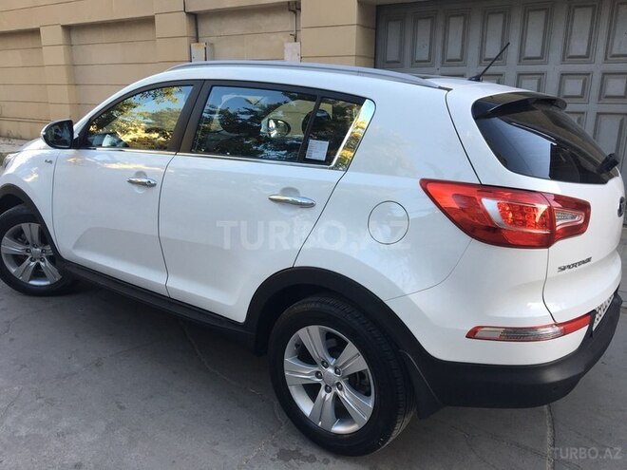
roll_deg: -0.7
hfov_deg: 61.7
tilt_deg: -15.6
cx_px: 314
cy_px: 235
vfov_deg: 48.2
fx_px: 525
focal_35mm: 29
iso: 40
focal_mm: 4.15
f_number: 2.2
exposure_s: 1/100
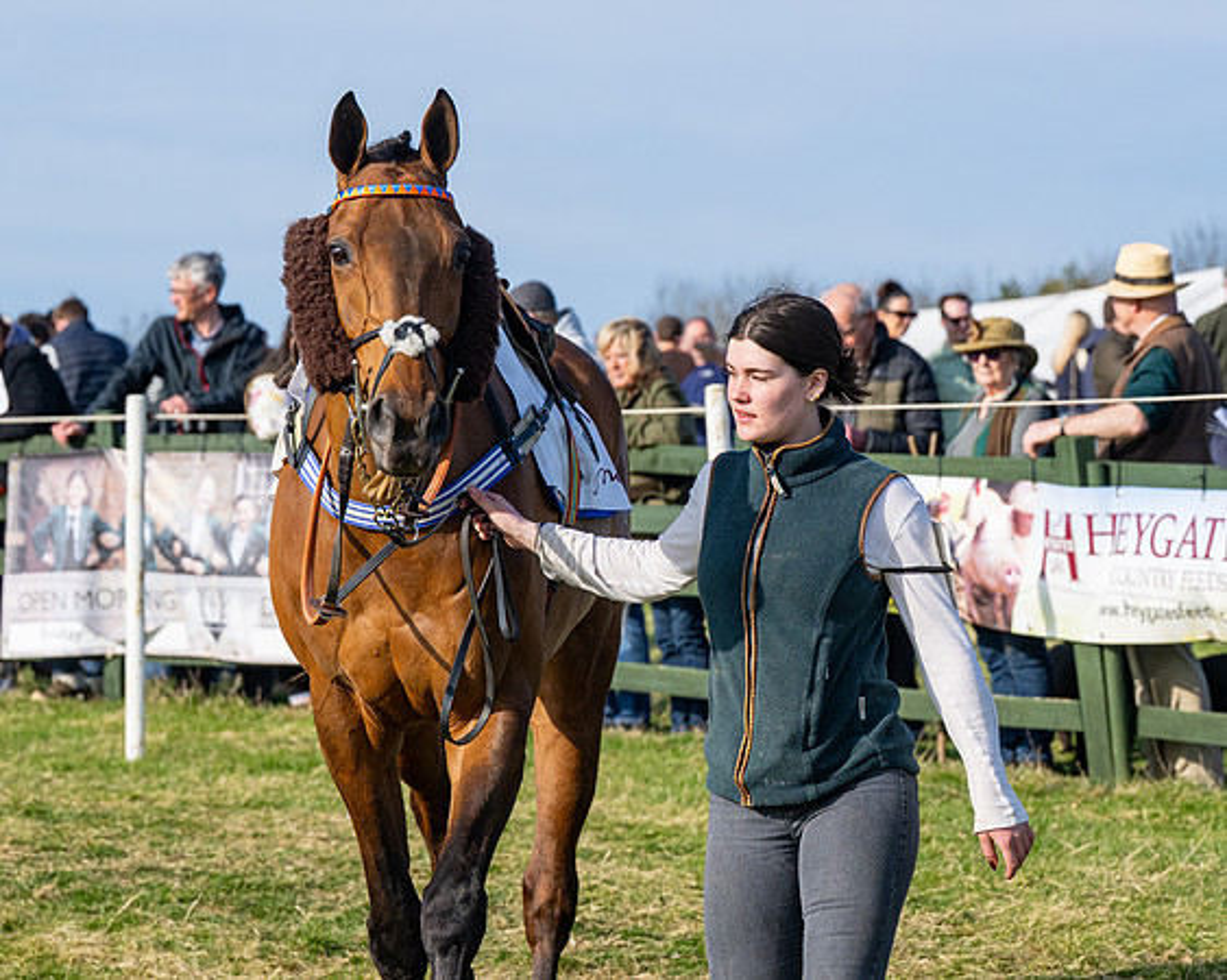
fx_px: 5493
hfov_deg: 12.7
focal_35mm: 151
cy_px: 424
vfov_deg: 10.2
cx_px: 666
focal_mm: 78
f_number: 4.5
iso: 200
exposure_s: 1/2000
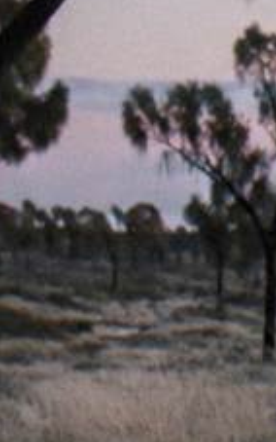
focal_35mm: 201
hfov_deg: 6.1
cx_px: 822
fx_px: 2418
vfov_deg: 10.4
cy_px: 346
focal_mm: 35
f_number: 6.3
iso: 6400
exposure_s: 1/50
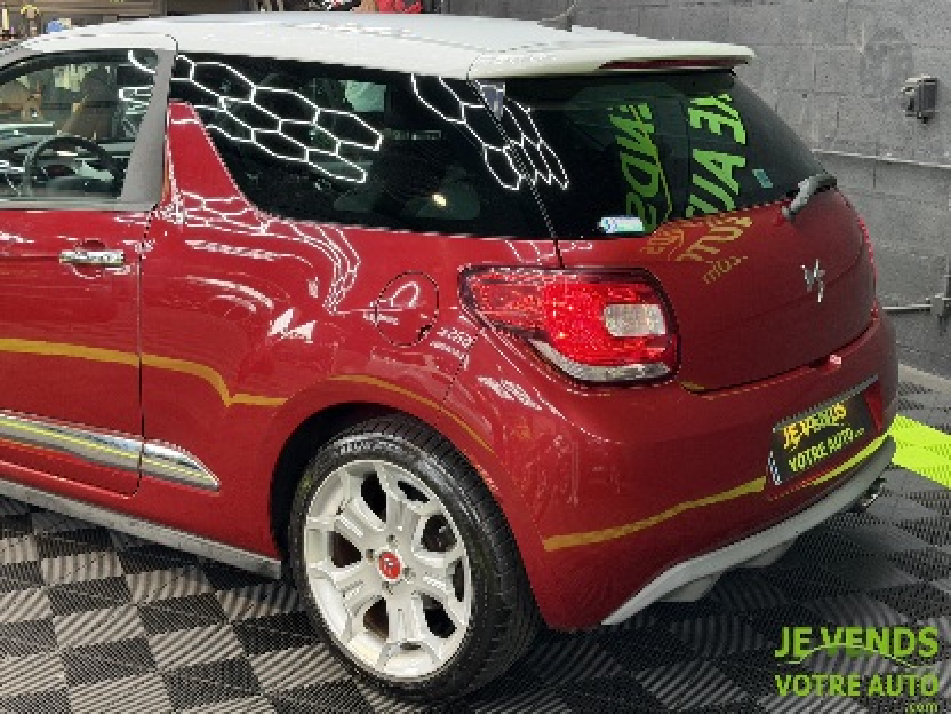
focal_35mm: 48
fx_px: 1319
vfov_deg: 30.3
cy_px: 357
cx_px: 476
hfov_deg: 39.7
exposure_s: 1/50
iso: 250
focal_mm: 6.76
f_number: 1.78
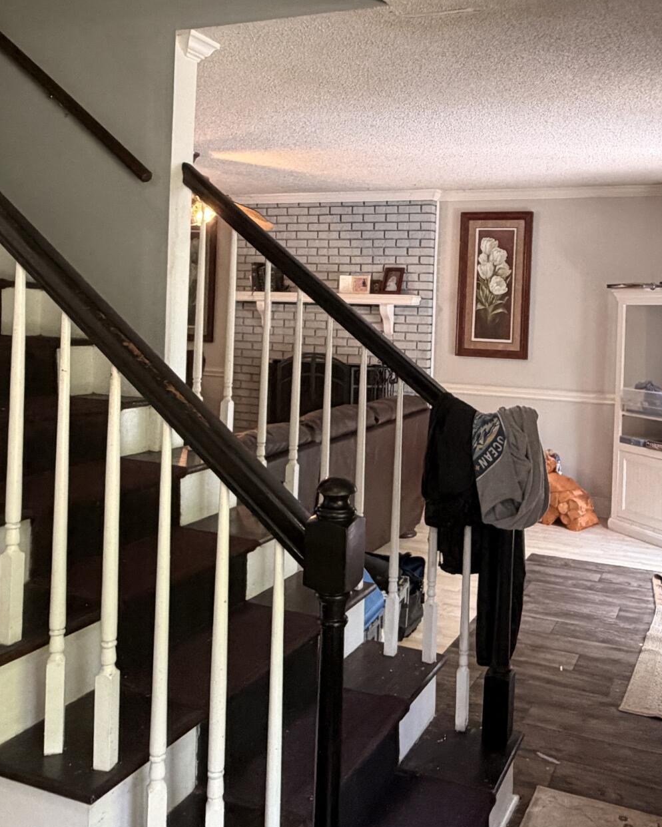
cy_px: 306
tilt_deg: -0.3
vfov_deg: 53.6
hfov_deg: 44.1
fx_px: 808
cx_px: 424
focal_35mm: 33
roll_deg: -0.6
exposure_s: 1/60
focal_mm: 2.22
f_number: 2.2
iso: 320
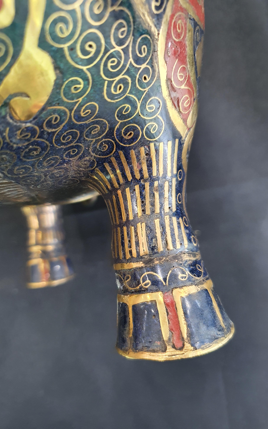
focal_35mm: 28
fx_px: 327
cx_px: 119
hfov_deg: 44.5
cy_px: 216
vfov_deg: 66.5
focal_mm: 4.32
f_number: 1.5
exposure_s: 1/50
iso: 320
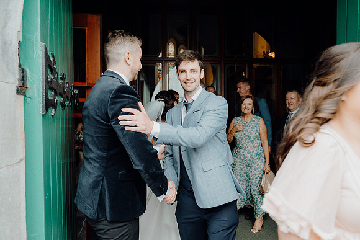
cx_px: 180
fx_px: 250
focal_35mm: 25
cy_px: 120
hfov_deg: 71.5
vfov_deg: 51.3
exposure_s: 1/200
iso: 250
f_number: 3.5
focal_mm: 25
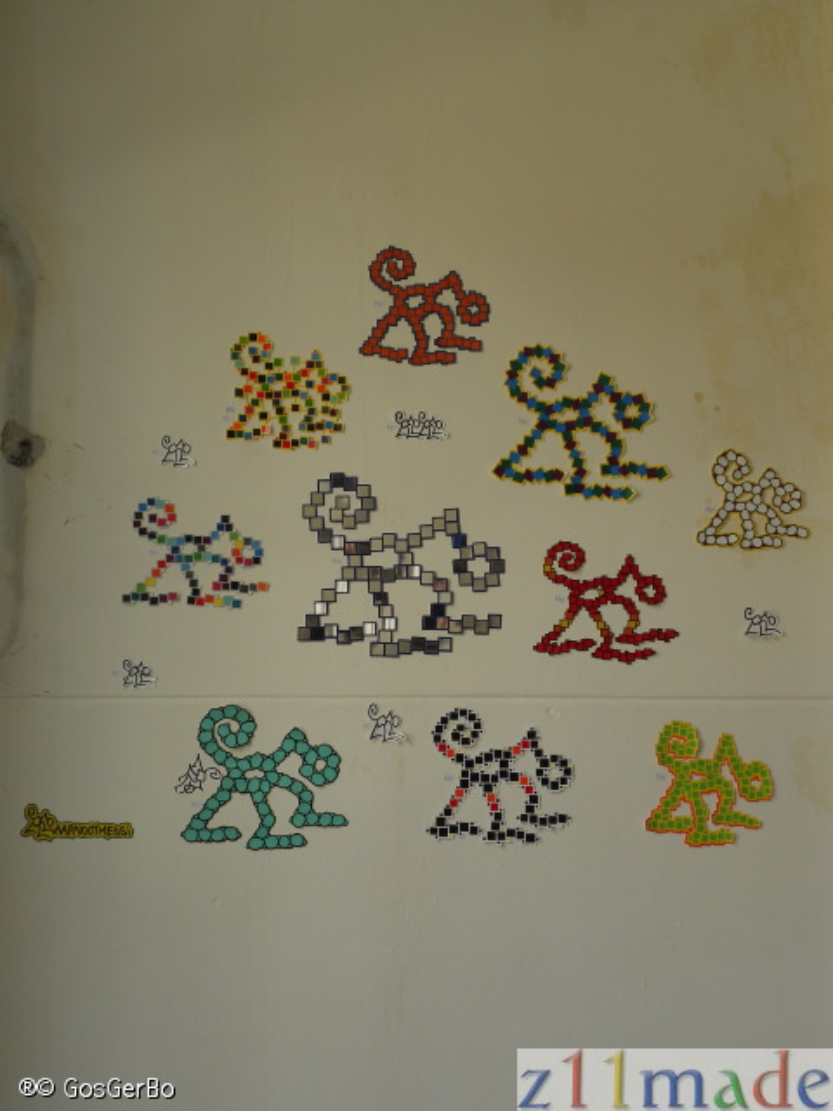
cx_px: 416
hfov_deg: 31.5
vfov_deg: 41.2
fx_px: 1476
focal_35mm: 46
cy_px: 556
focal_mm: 8.2
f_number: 3.2
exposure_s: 1/82.4
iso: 64
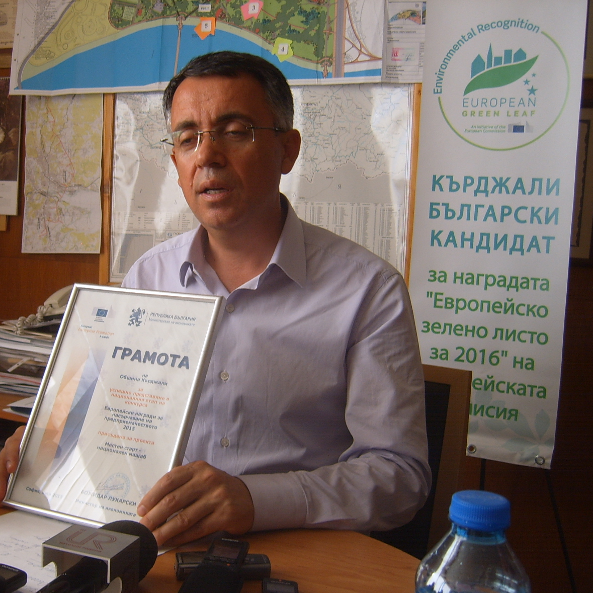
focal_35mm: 42
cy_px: 300
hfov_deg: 39.6
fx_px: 814
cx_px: 201
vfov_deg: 40.0
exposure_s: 1/60
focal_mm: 5.8
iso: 50
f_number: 2.8
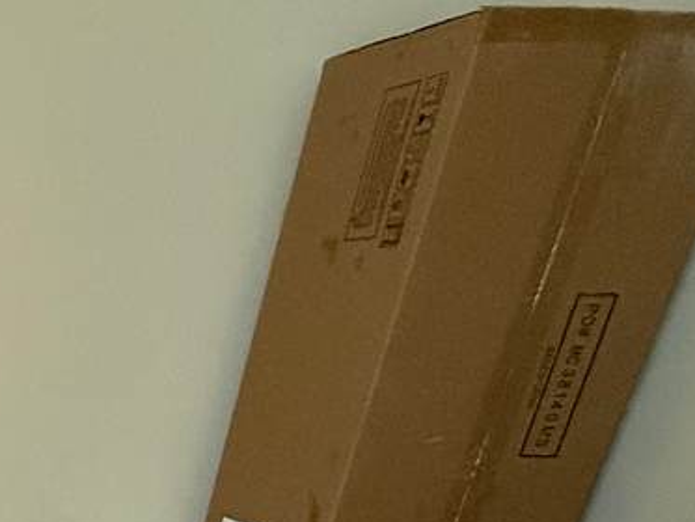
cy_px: 682
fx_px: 964
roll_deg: -1.3
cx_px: -388
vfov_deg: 25.8
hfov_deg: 26.4
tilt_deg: -22.8
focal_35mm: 48
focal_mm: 2.22
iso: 500
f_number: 2.2
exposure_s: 1/60
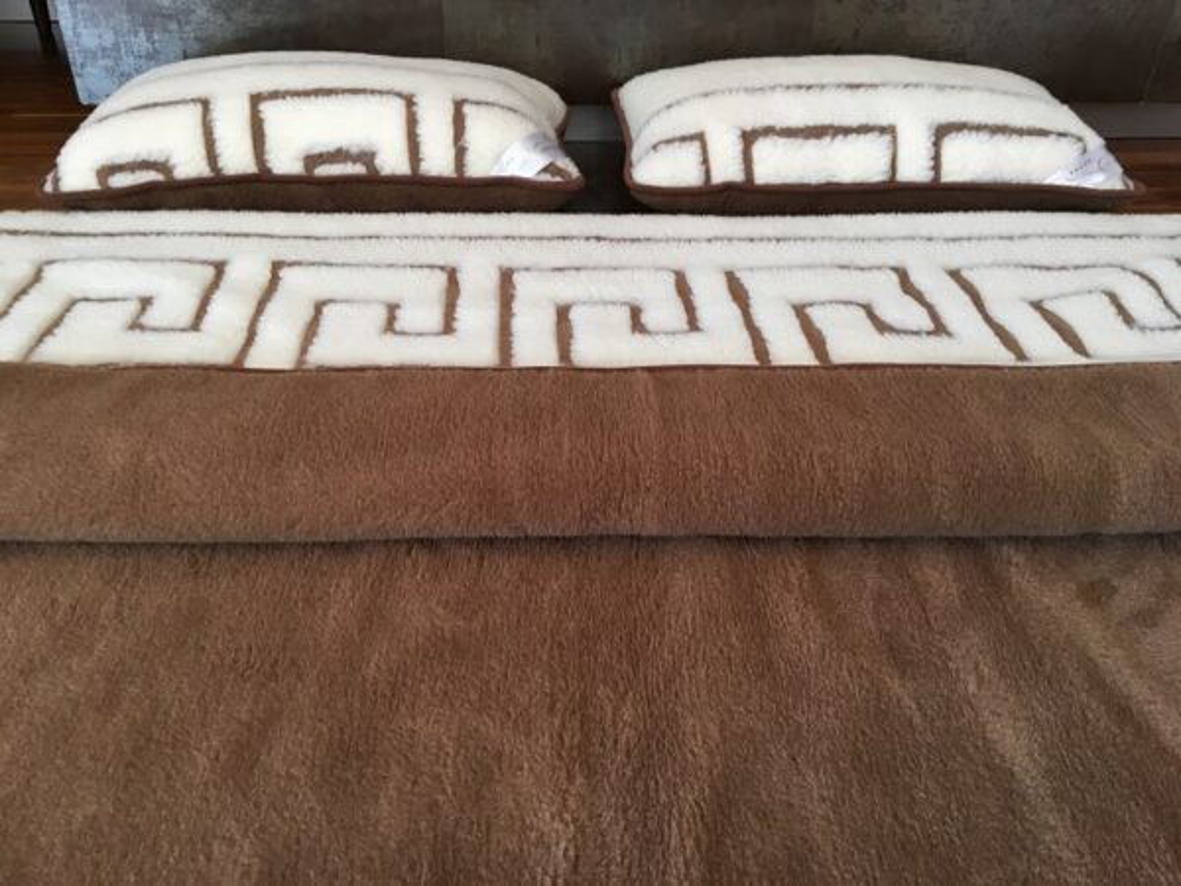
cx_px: 590
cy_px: 443
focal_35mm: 29
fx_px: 989
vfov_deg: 48.2
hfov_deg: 61.7
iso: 50
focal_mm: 4.15
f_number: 2.2
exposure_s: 1/33
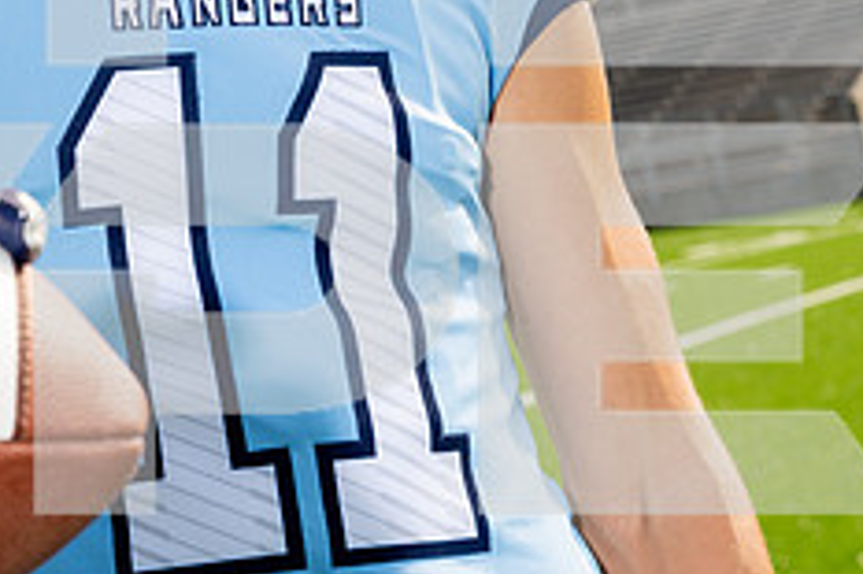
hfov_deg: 14.7
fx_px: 3282
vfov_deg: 9.8
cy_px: -128
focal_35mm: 137
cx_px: -26
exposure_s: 1/250
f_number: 8
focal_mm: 55
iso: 100
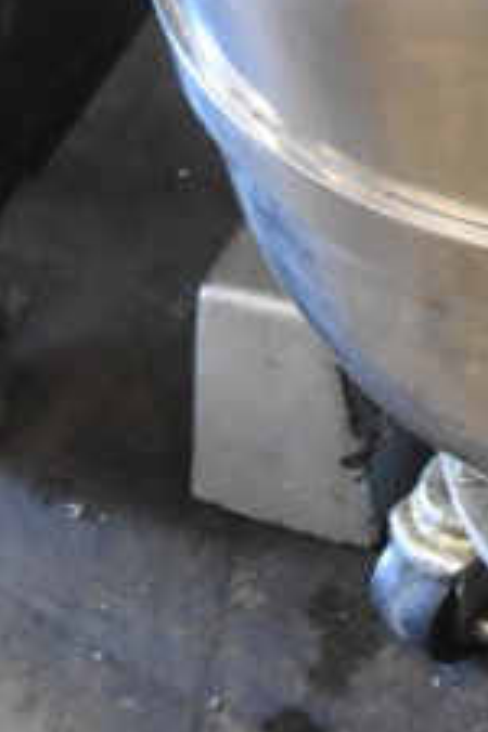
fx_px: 2236
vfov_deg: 16.2
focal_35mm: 110
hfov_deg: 11.9
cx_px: 729
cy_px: -506
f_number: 3.5
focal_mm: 18
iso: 2800
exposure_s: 1/30
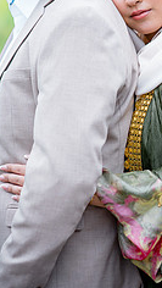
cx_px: 91
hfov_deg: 7.2
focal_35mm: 170
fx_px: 1296
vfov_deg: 12.6
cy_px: 96
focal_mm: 85
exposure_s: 1/2000
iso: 100
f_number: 1.4
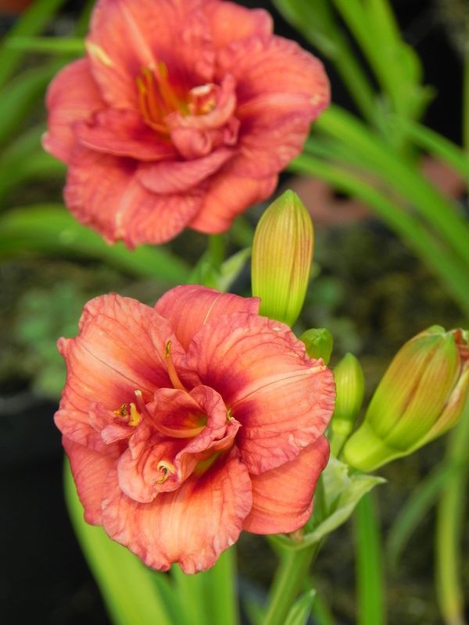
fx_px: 7678
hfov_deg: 3.5
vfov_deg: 4.7
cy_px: 312
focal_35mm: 425
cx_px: 234
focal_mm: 75.7
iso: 160
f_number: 5
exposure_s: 1/320
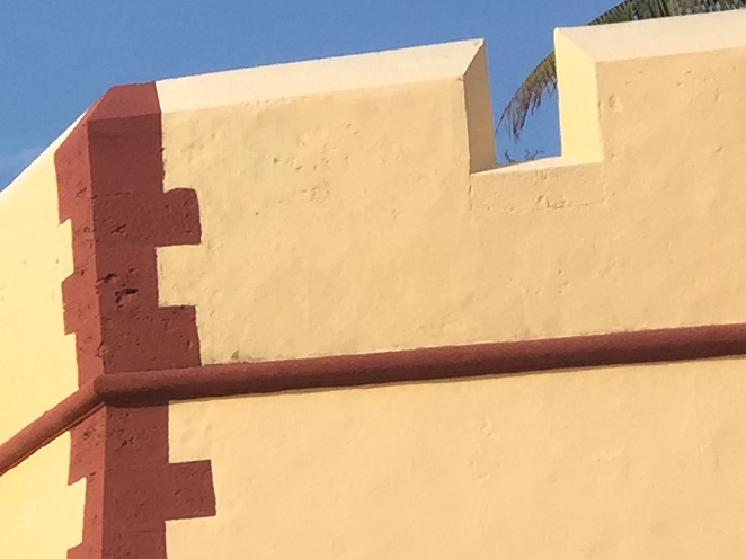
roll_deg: -1.1
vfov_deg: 10.3
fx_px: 3081
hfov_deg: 12.2
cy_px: 558
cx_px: -740
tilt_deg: +10.6
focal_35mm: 143
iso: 32
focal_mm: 4.15
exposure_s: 1/2198
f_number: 2.2
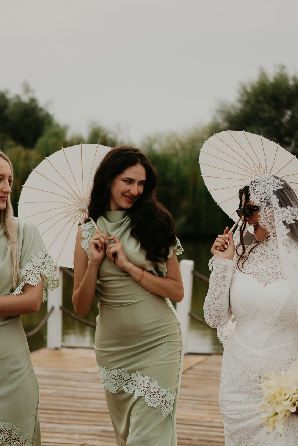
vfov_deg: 25.6
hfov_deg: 17.2
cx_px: 188
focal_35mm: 79
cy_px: 254
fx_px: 981
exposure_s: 1/2500
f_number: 1.4
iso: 80
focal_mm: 35
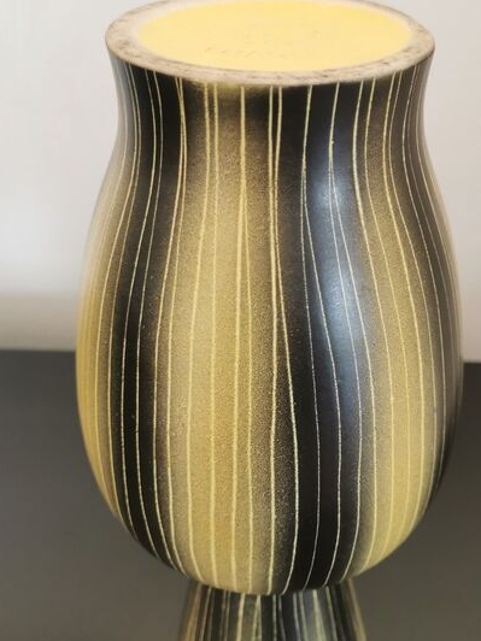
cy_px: 339
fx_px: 723
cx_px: 303
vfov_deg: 47.8
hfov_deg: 36.6
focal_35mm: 39
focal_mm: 5.58
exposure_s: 1/100
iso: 160
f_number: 1.8
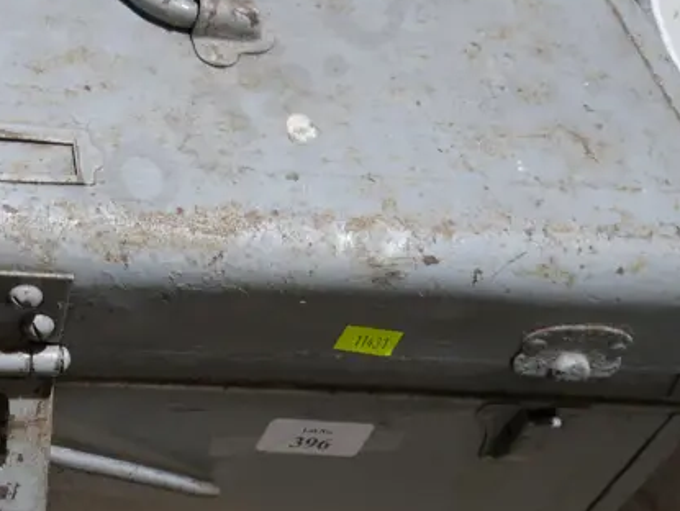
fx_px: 1455
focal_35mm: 74
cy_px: 323
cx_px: -54
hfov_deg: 24.6
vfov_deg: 19.9
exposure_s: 1/60
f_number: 3.6
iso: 250
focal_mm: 15
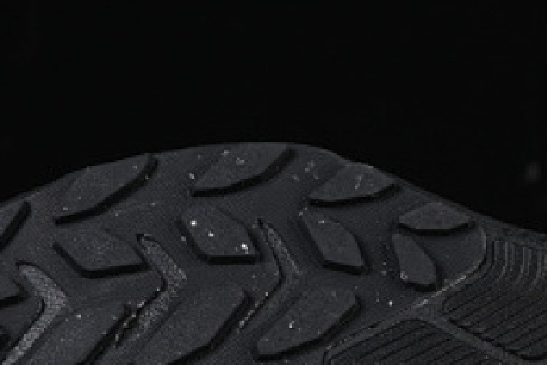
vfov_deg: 5.7
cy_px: 294
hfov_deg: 8.6
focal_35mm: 239
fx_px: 3631
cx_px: 442
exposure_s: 1/125
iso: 160
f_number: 7.1
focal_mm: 50
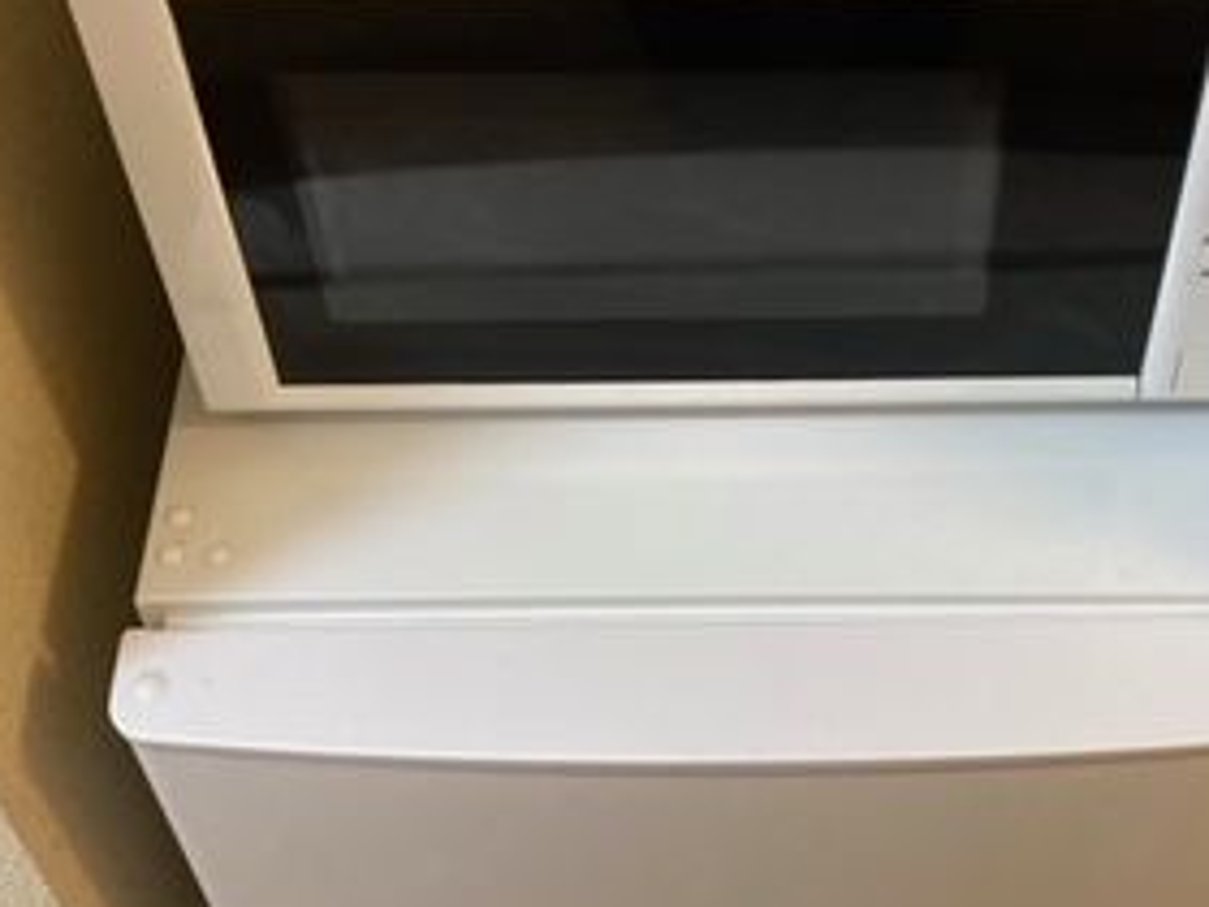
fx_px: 2235
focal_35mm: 64
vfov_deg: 22.9
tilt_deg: -52.0
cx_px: 807
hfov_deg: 30.0
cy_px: 402
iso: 200
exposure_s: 1/50
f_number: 1.8
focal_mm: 3.99
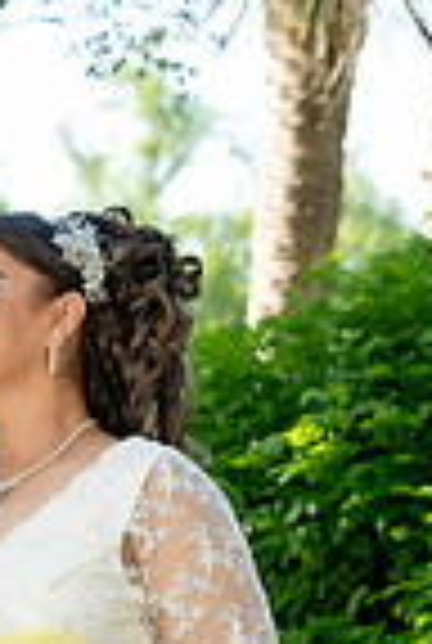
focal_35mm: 157
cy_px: 964
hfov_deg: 8.7
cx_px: -104
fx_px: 2812
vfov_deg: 12.4
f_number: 4
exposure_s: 1/500
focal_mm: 50
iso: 500
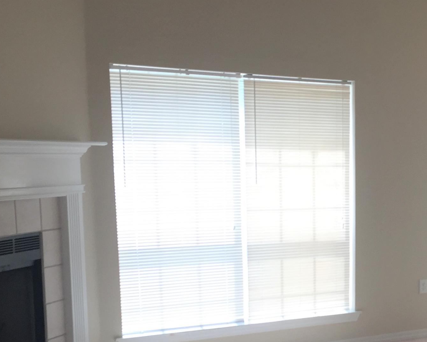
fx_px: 796
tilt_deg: -8.3
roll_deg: -1.7
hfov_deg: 28.7
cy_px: 278
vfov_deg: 23.8
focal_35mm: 63
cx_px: 395
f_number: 2.2
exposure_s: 1/60
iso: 40
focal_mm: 4.15
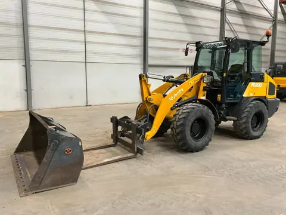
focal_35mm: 29
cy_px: 108
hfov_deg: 61.7
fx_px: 240
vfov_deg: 48.2
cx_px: 143
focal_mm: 3
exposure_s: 1/60
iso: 200
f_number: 1.8
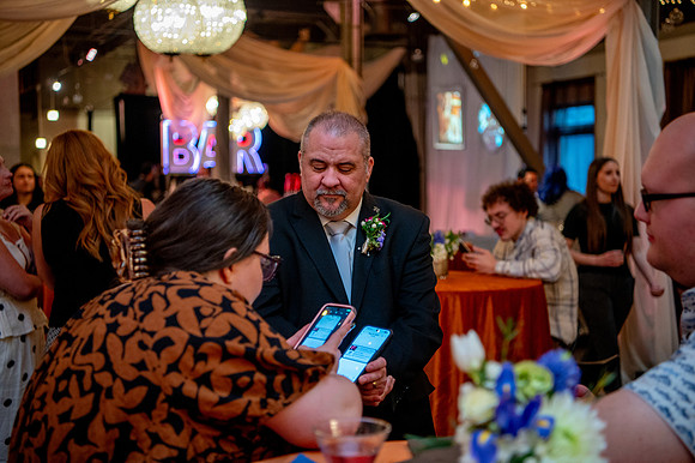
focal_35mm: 52
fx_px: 1003
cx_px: 348
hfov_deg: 38.2
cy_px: 232
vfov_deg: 26.0
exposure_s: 1/160
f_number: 2.8
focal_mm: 52
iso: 2500
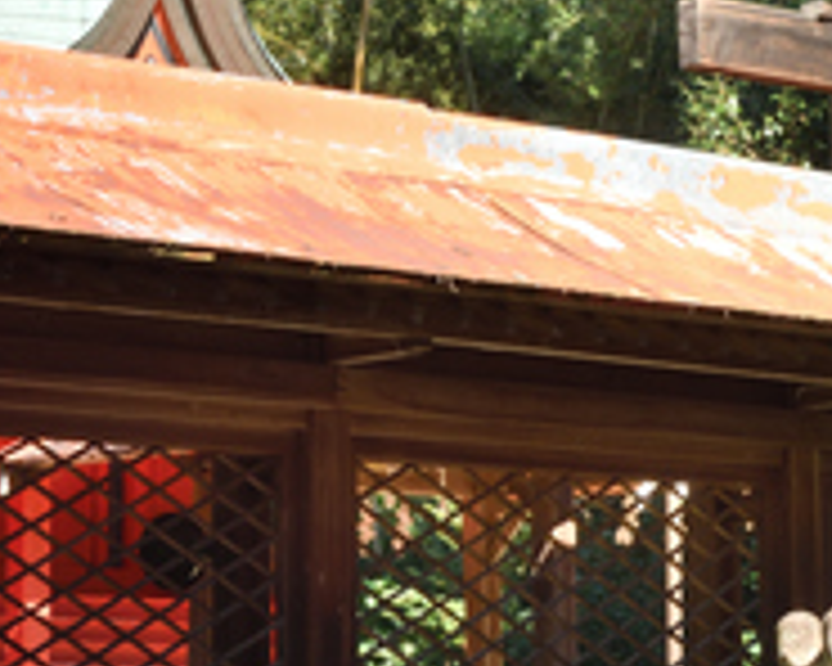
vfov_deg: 11.8
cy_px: 50
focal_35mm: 130
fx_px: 3201
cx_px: 243
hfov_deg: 14.8
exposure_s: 1/20
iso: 250
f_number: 22
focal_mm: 40
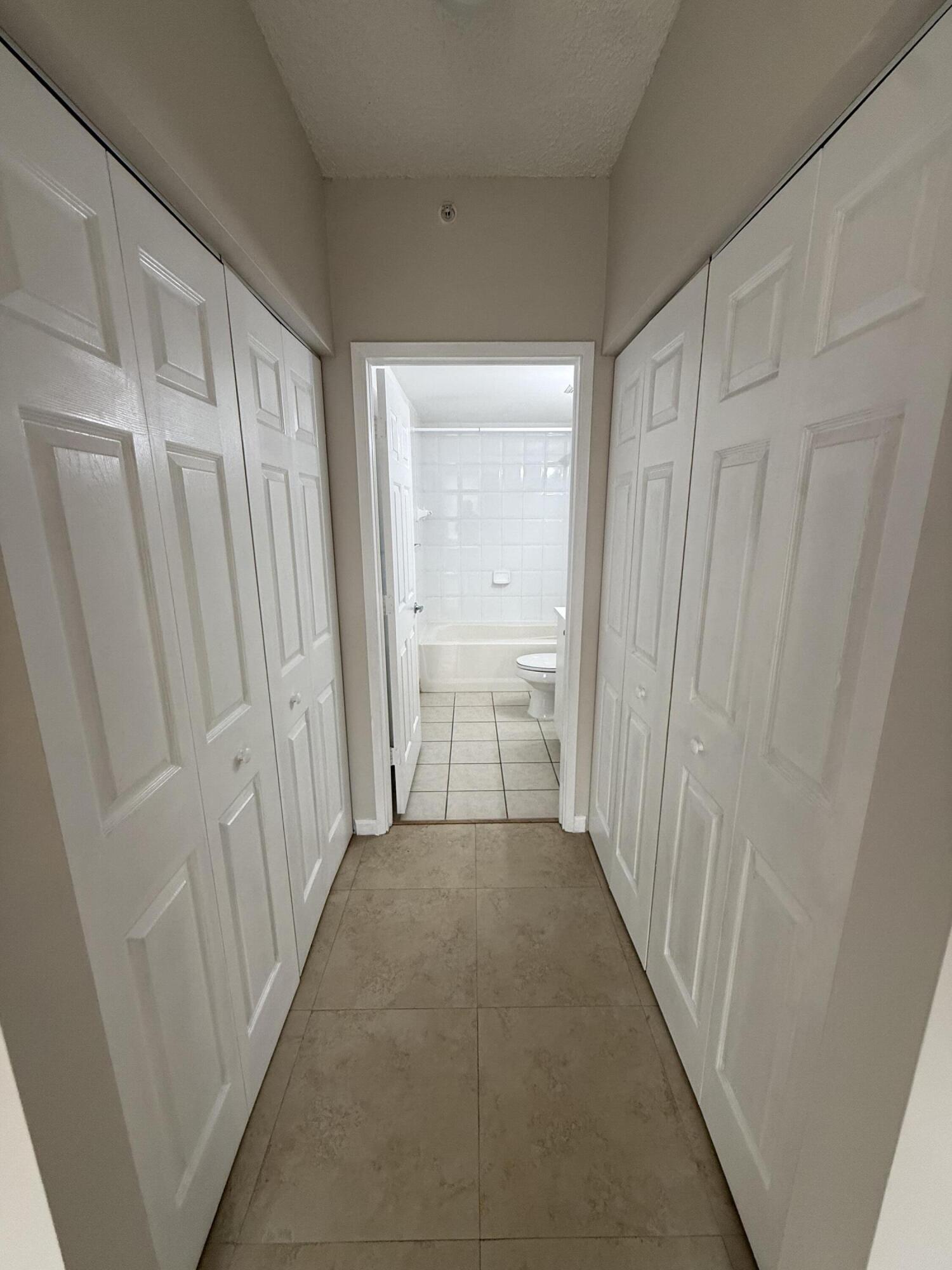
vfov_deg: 102.1
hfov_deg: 85.7
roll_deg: +0.4
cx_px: 476
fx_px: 513
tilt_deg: -13.0
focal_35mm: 14
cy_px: 635
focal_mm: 2.22
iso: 160
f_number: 2.2
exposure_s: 1/120
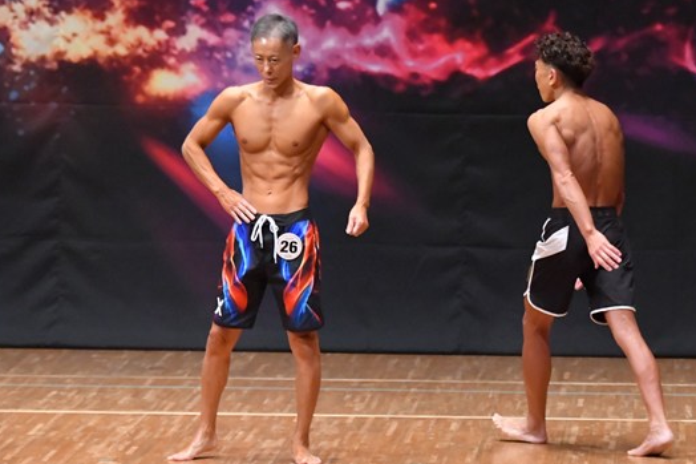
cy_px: 295
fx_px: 5779
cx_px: 443
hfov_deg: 6.9
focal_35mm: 299
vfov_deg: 4.6
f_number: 5.6
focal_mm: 135
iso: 8000
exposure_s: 1/400
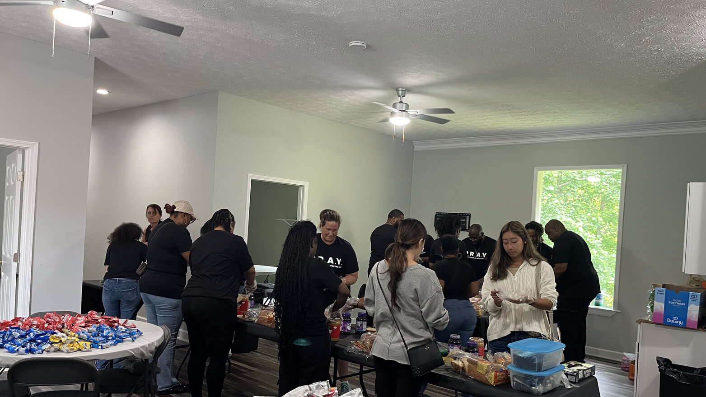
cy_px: 232
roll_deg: -3.3
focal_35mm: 29
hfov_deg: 66.1
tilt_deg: -1.1
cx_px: 354
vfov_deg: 40.0
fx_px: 543
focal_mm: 5.1
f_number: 1.6
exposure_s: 1/60
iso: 200
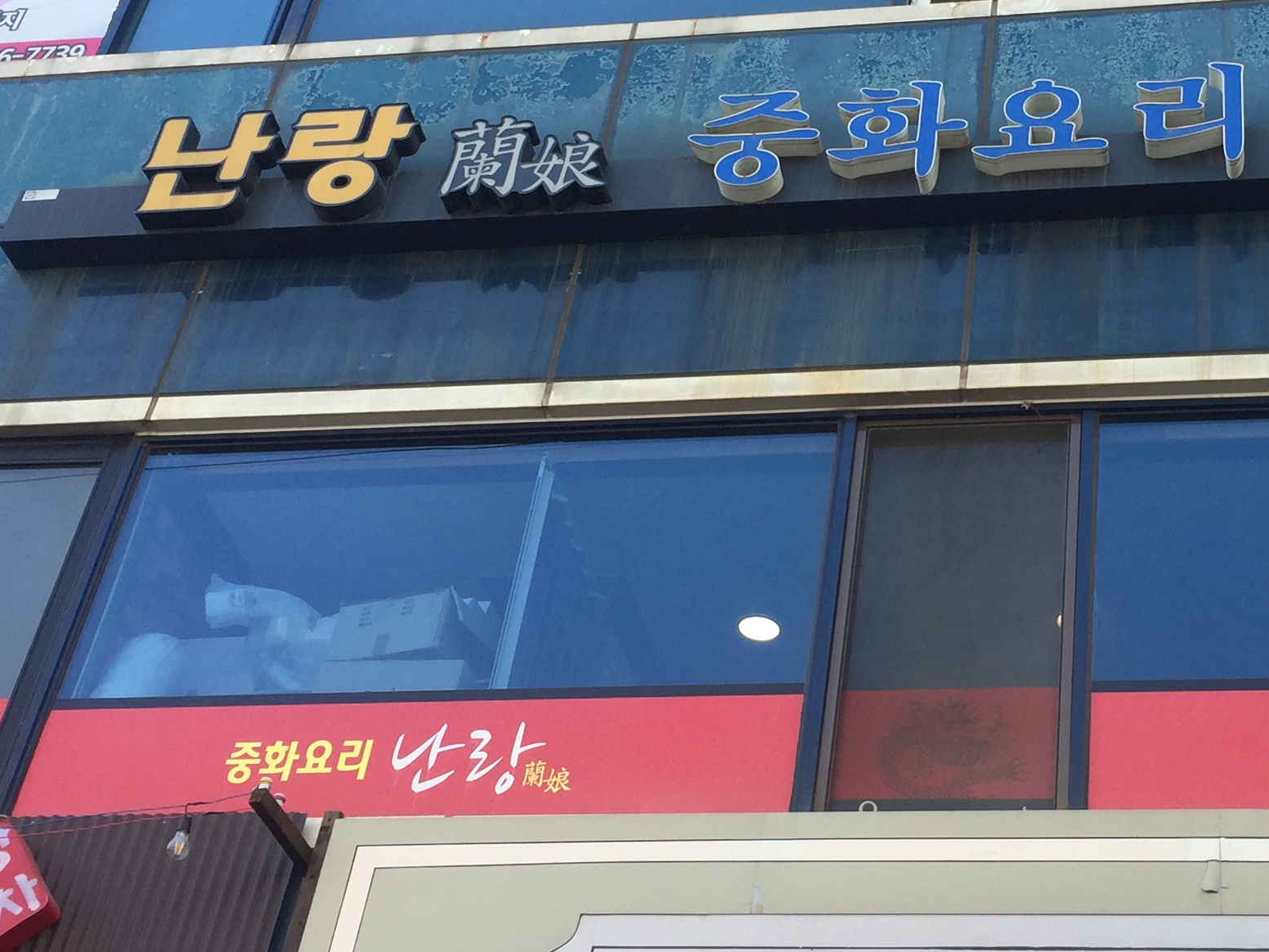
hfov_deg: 31.2
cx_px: 921
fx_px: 2236
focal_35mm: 61
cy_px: 274
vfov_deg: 23.8
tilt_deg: +40.0
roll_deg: -4.7
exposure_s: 1/430
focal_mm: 4.15
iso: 32
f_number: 2.2
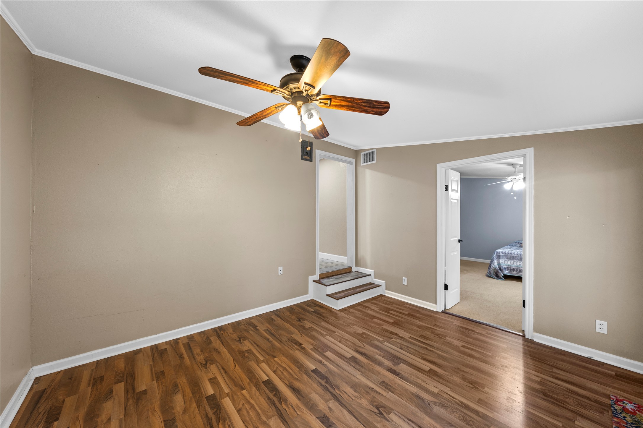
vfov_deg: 85.4
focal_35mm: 13
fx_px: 232
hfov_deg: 108.3
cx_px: 322
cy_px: 214
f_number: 9
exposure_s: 2
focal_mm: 13
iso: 320
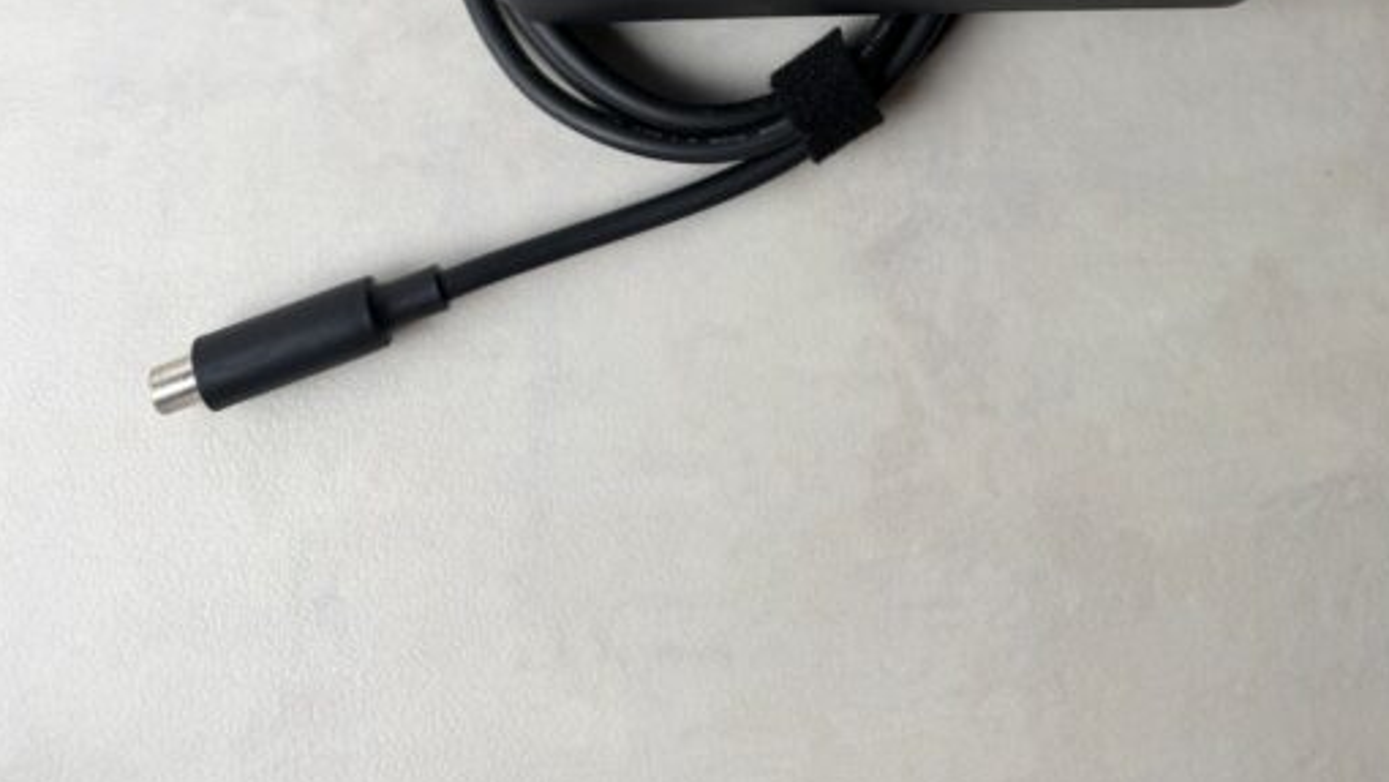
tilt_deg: -70.8
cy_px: -292
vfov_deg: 24.5
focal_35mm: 41
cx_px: 803
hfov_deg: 49.2
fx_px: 1510
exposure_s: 1/143
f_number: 1.78
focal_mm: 6.76
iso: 64
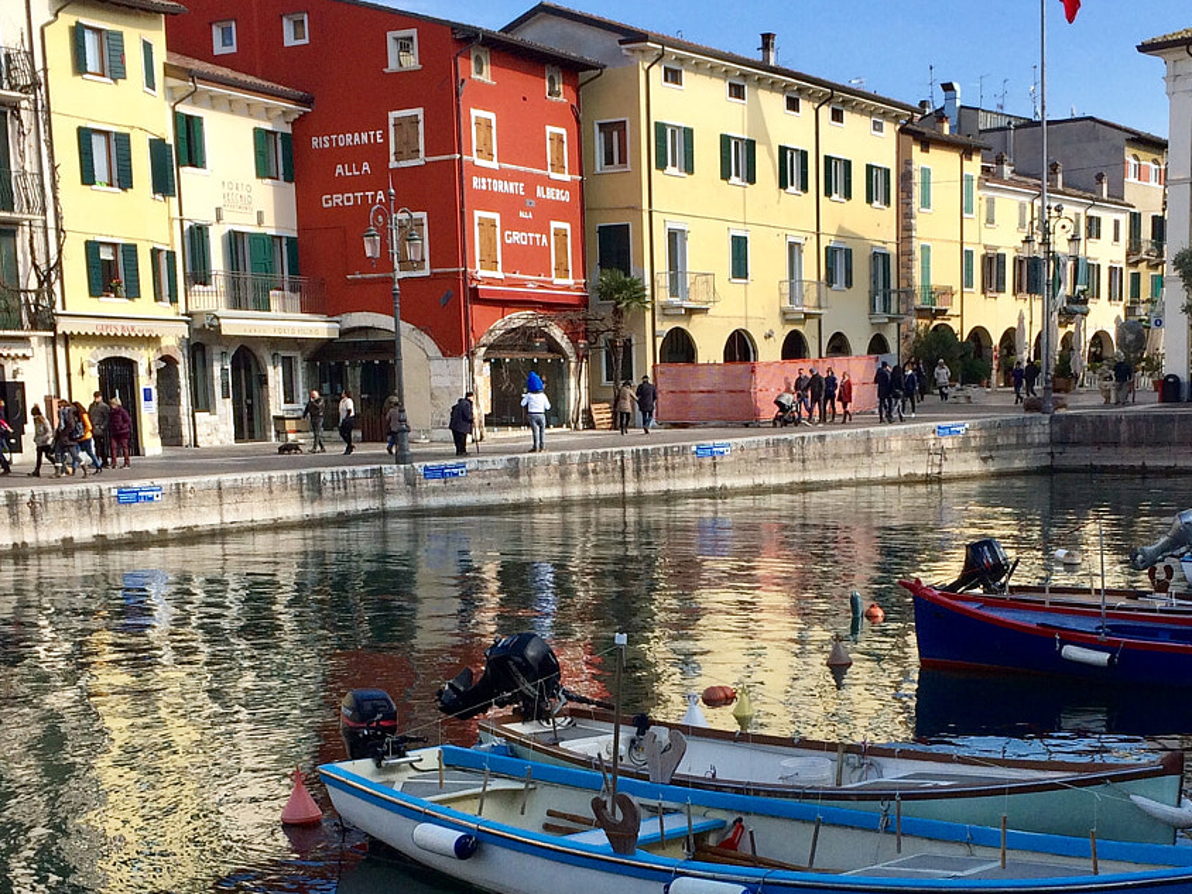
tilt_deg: -11.9
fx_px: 1894
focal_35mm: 55
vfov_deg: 26.3
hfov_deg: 34.9
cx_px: 668
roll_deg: +1.0
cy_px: 654
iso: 32
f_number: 2.2
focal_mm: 4.15
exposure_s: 1/1786
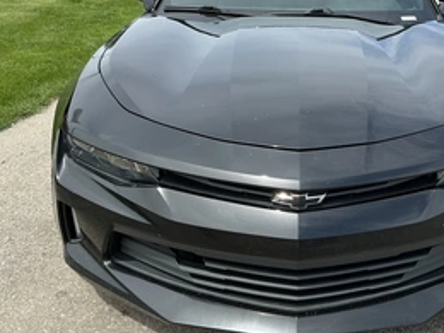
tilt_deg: -20.6
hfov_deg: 43.1
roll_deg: -3.3
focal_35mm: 43
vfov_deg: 33.5
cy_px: 143
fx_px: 552
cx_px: 302
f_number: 1.8
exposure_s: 1/912
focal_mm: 3
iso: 25
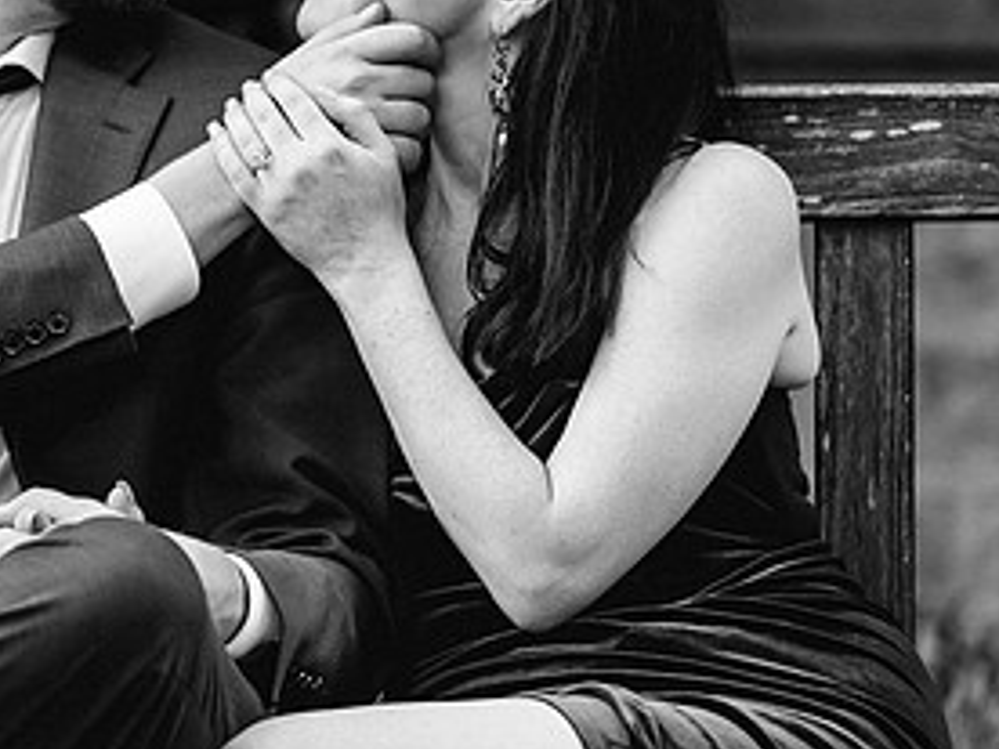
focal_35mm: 364
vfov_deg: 4.1
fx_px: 10505
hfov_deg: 5.4
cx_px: 131
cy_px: 161
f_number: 3.2
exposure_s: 1/400
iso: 800
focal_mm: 175
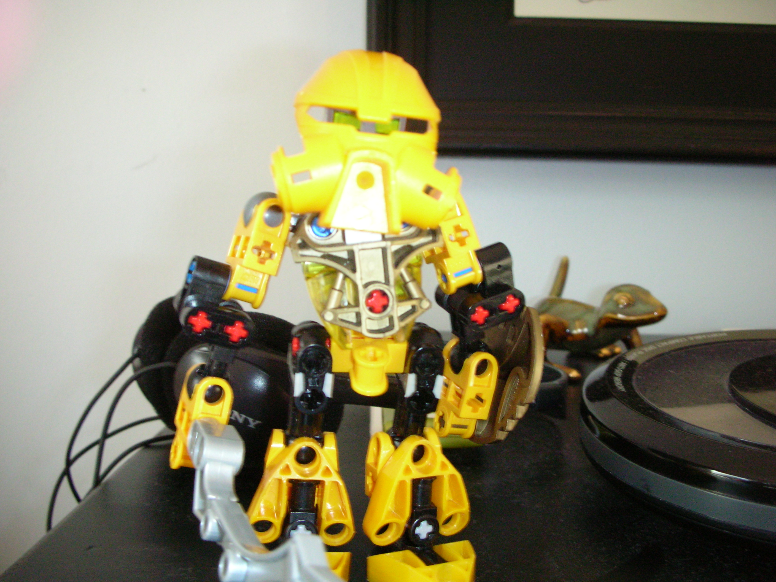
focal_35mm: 35
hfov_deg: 52.6
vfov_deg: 40.7
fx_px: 785
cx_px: 388
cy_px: 291
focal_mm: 5.8
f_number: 3
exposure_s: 1/19.2
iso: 200
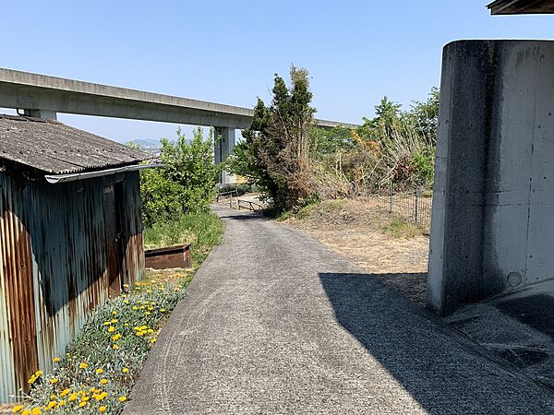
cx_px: 277
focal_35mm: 26
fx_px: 416
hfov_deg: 67.3
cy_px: 208
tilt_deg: -8.0
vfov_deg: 53.1
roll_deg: +1.1
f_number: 1.8
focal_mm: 4.25
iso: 25
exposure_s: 1/1748
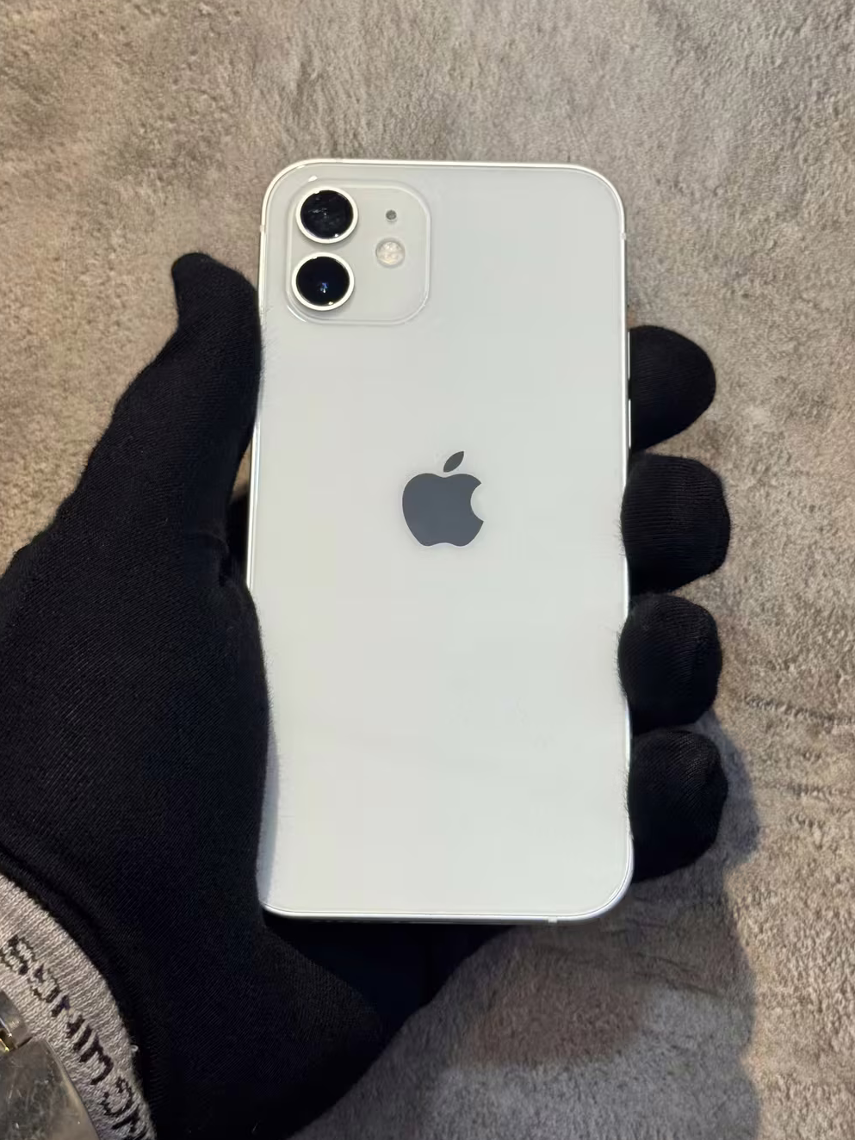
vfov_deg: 33.2
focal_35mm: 58
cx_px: 467
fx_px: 1910
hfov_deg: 25.2
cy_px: 505
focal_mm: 6.76
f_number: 1.78
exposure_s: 1/100
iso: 80
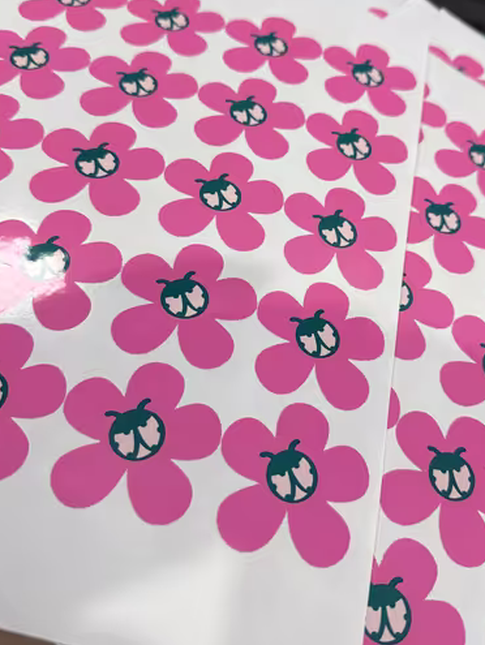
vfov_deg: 57.8
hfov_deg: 45.2
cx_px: 293
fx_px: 578
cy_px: 257
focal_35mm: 31
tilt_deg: -53.5
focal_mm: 6.76
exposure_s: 1/62
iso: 200
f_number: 1.78
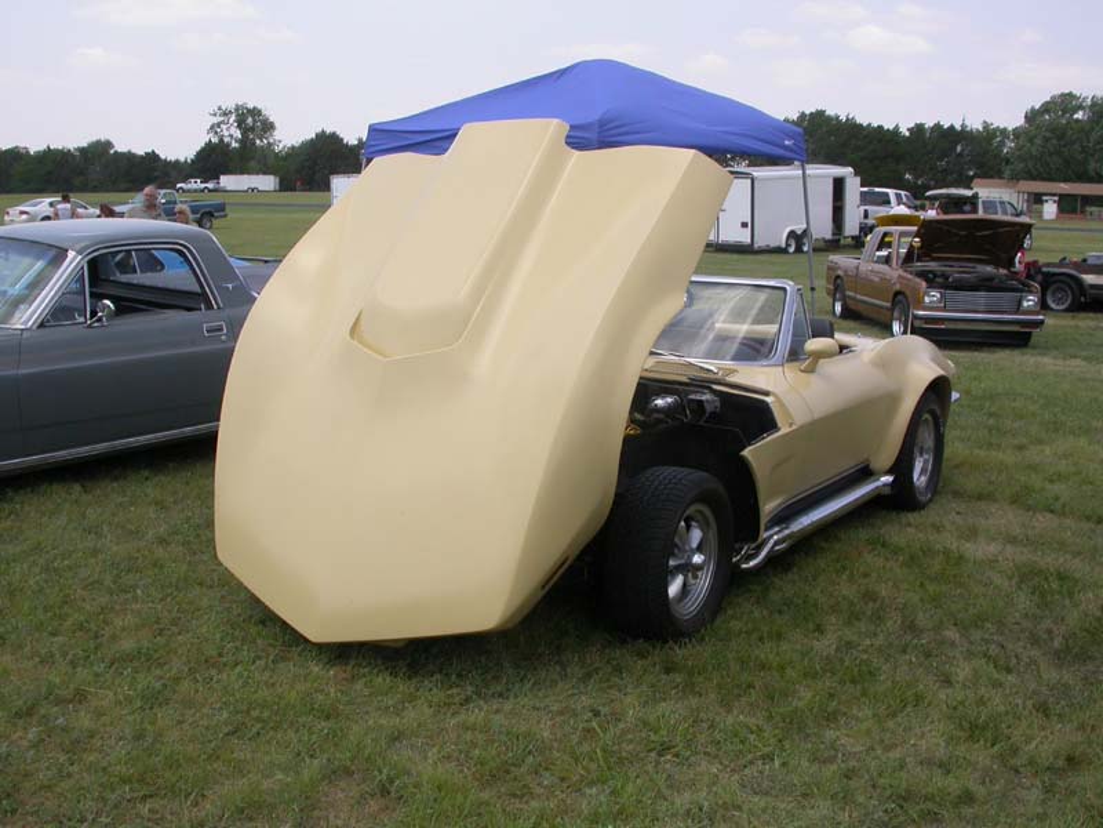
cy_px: 414
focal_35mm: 38
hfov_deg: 49.0
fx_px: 1211
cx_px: 552
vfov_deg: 37.7
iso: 100
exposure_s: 1/320
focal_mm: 7.85
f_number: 6.7
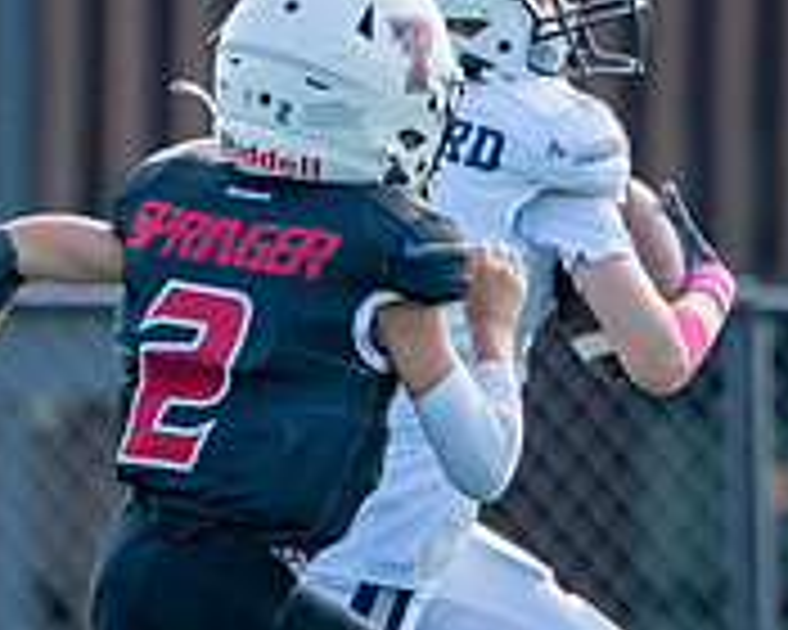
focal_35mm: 1891
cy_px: 370
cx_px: 786
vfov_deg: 0.8
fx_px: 44101
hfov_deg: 1.0
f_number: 5.6
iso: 500
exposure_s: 1/1250
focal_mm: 400
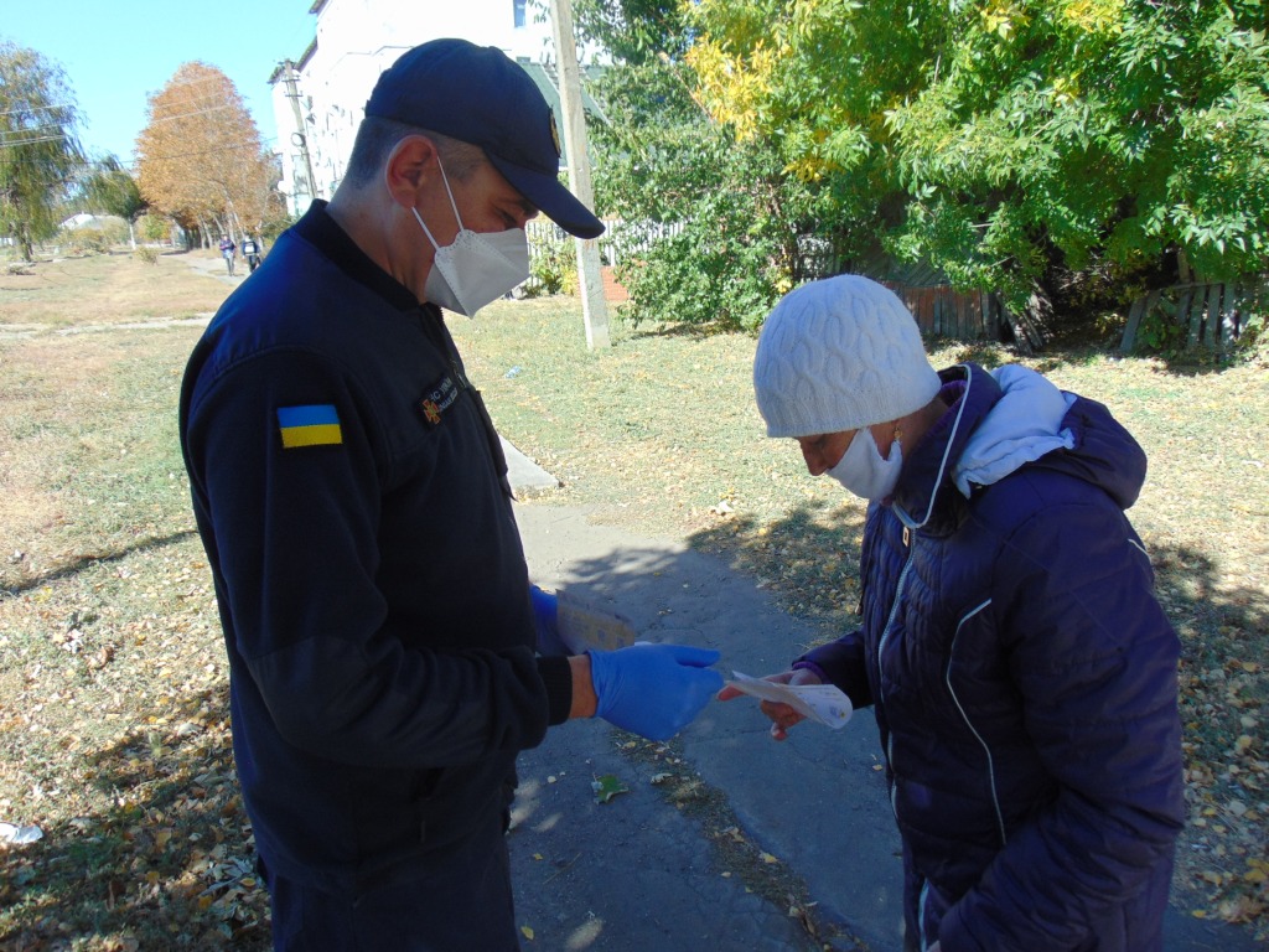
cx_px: 634
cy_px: 476
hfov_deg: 69.4
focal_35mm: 25
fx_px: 916
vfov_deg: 54.9
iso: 80
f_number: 3
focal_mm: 4.5
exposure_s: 1/500
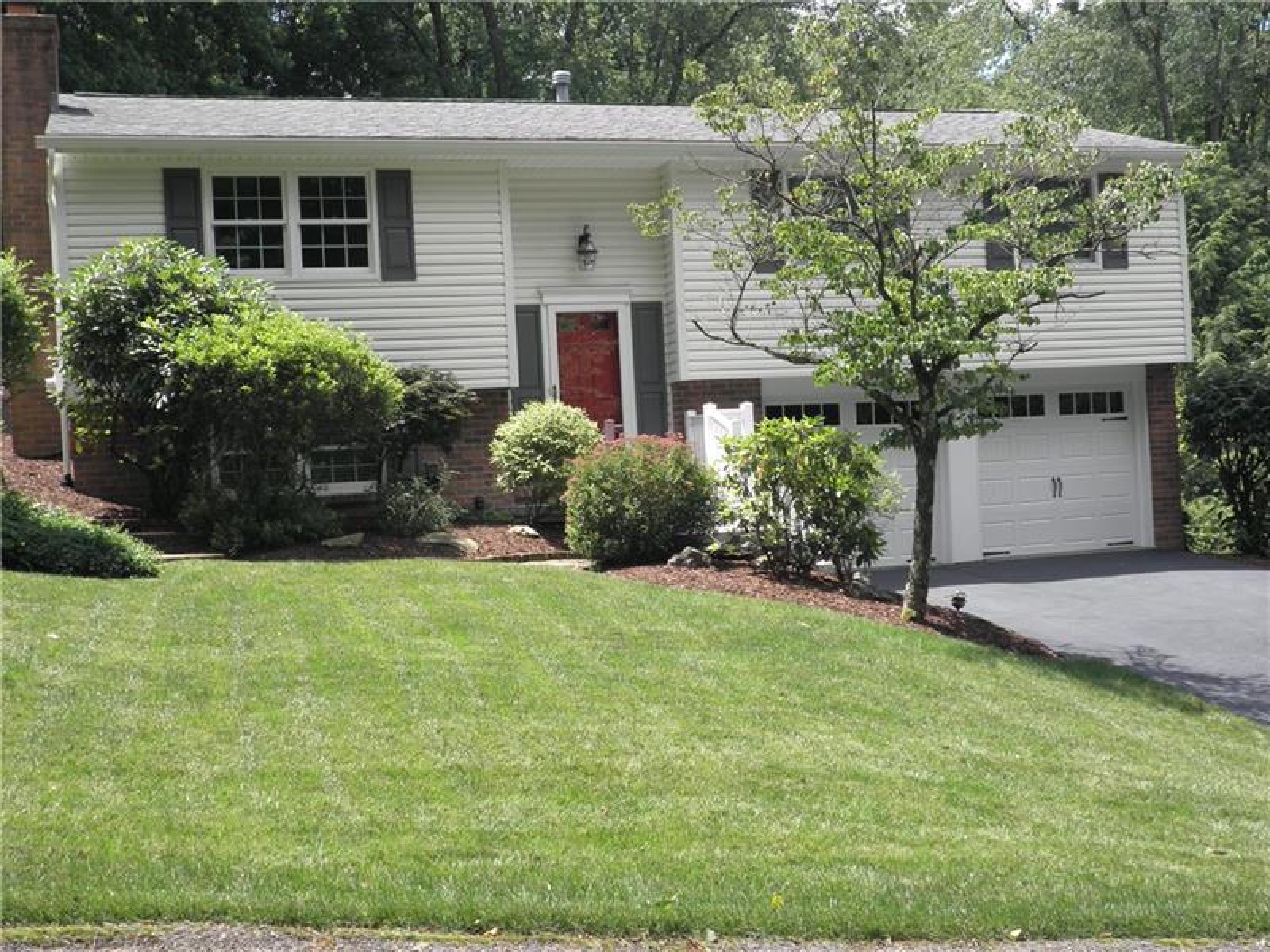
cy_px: 476
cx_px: 635
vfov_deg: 32.2
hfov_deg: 42.1
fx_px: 1651
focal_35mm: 45
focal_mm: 8.2
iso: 64
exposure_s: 1/160
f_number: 4.4
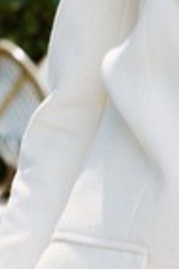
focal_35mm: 395
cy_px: -97
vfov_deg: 5.2
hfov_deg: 3.4
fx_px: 2946
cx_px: 457
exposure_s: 1/125
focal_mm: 58
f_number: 7.1
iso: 64
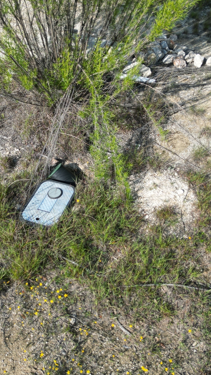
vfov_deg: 56.6
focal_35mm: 35
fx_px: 348
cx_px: 95
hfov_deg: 33.7
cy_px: 188
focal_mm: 6.72
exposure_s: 1/2500
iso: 120
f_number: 1.7
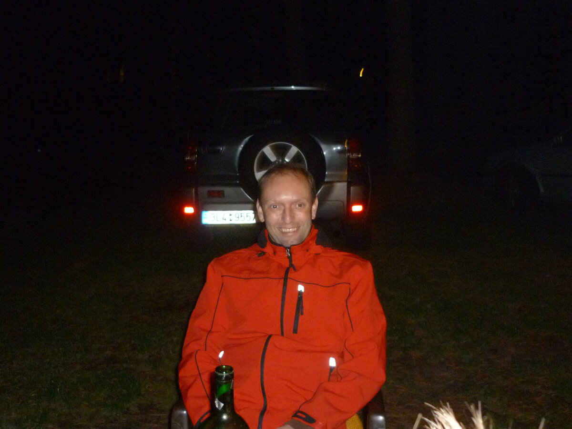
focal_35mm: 41
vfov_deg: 35.1
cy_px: 214
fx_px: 677
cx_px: 286
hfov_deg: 45.8
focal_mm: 5.5
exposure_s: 1/8
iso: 400
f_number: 2.8
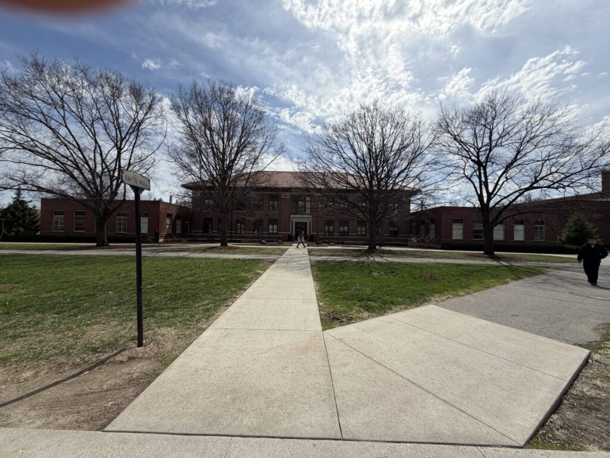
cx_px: 305
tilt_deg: +0.9
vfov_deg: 85.7
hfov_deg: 102.1
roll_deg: -1.0
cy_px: 229
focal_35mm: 14
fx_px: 247
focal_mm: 2.22
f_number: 2.2
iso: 25
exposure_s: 1/1745
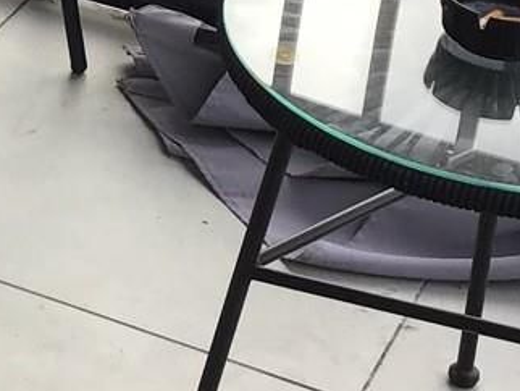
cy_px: -126
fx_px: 2315
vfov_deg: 9.5
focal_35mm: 154
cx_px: -200
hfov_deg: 12.3
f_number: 2.4
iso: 25
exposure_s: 1/245
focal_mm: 3.3
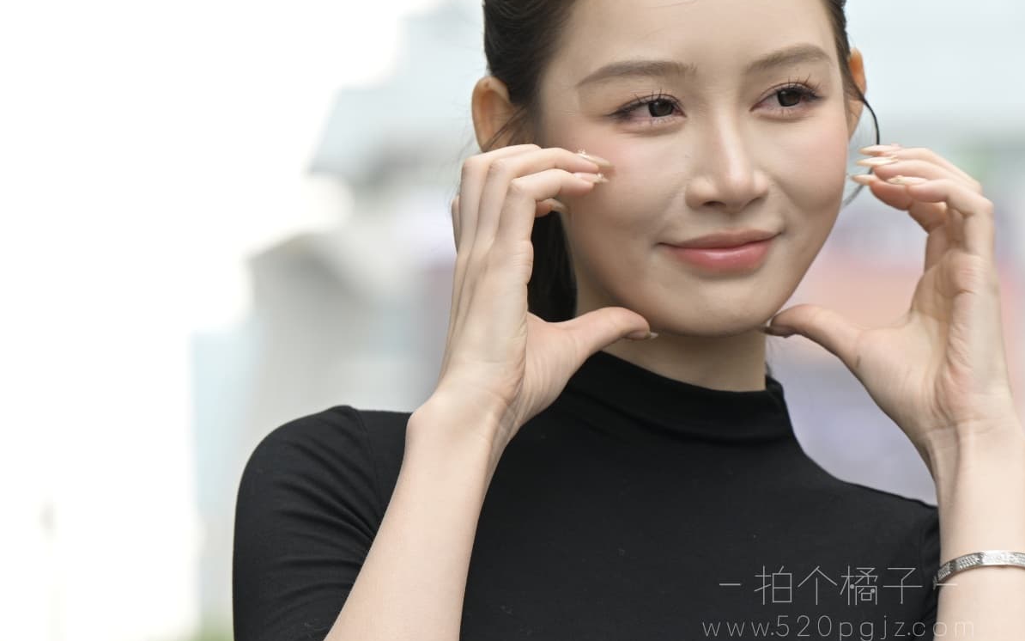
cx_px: 513
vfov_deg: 7.7
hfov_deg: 12.4
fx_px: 4720
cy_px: 560
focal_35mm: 169
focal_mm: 110
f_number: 4.5
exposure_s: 1/200
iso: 125
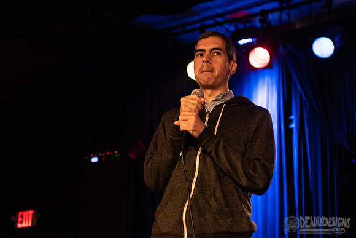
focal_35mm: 80
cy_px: 101
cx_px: 190
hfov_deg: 25.3
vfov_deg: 17.0
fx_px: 794
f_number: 3.2
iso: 3200
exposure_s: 1/80
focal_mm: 70
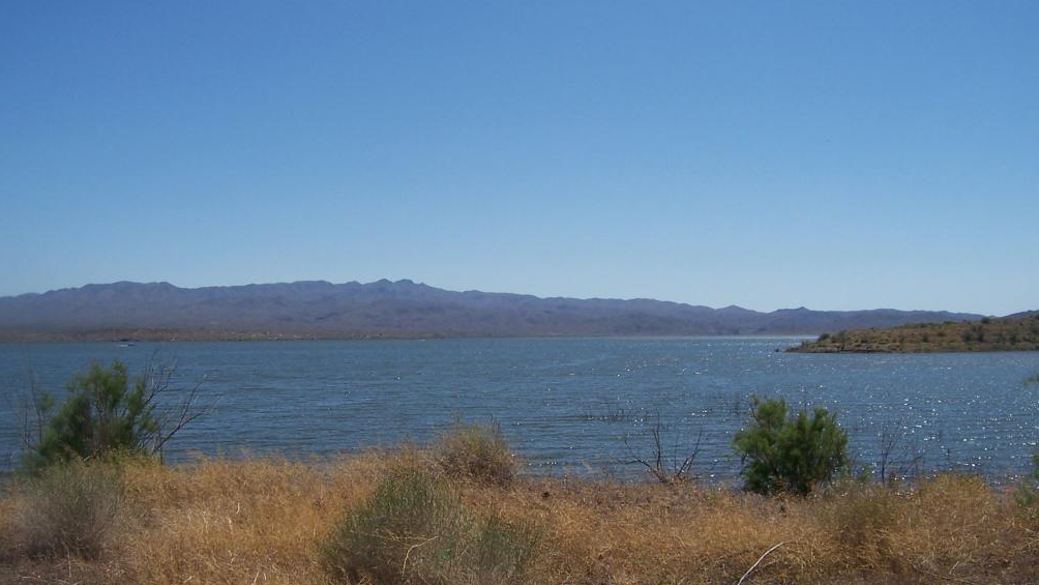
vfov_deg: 29.7
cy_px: 317
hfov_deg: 50.5
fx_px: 1102
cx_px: 526
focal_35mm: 40
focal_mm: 6
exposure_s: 1/1000
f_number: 4.8
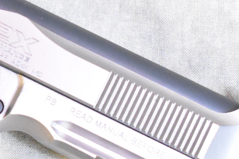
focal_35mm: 180
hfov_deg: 11.1
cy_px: 73
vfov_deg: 7.6
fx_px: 1195
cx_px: -77
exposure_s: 1/125
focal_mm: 34
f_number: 4.5
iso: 10000
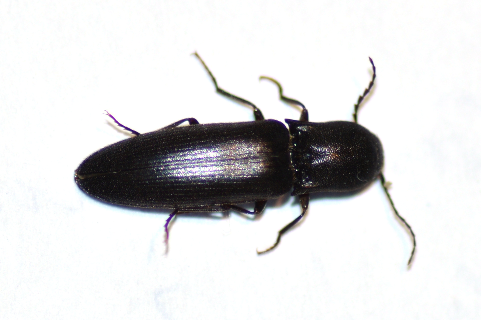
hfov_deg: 13.7
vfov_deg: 9.1
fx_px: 2004
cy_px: 160
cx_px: 240
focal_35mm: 150
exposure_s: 1/200
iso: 100
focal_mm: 100
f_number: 4
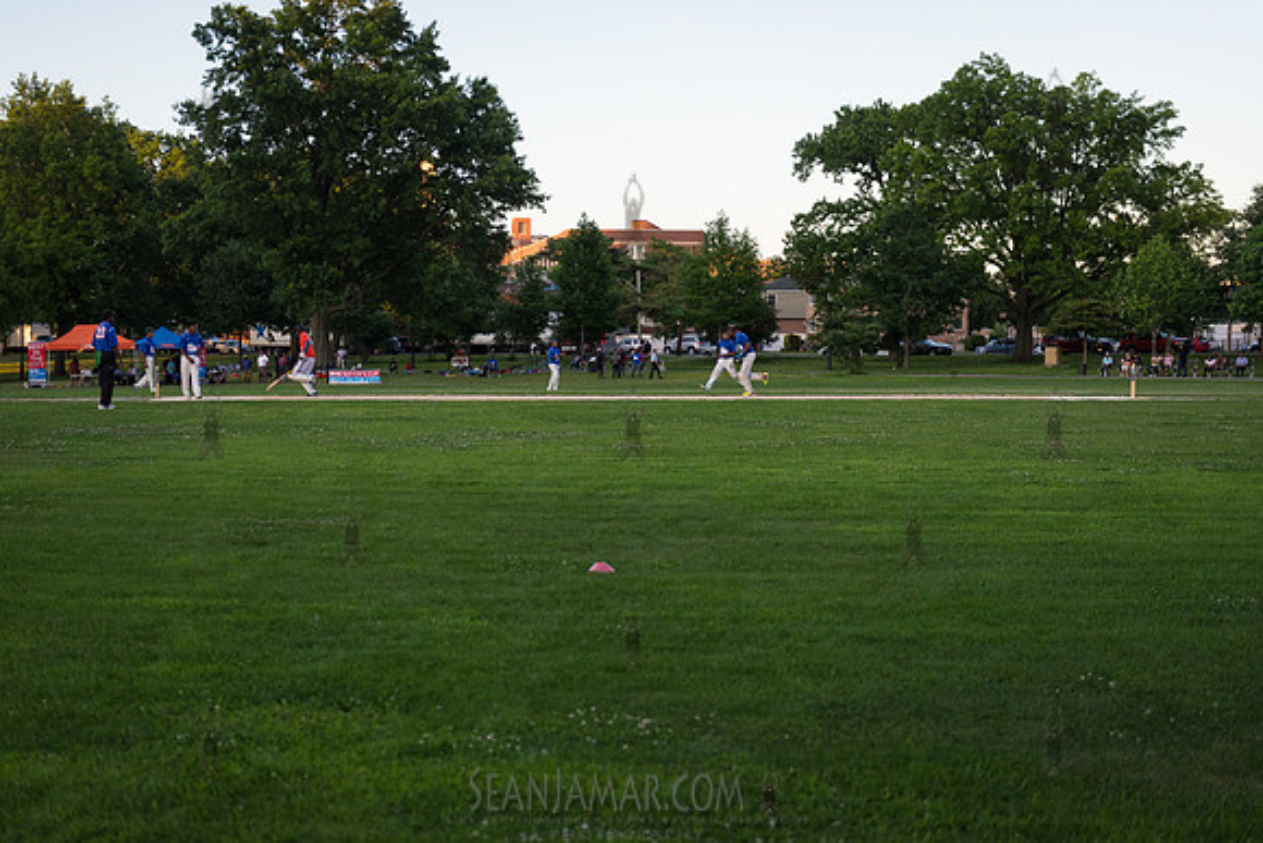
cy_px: 422
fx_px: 1930
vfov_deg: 24.6
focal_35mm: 55
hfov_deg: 36.2
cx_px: 632
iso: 1600
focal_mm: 55
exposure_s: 1/3200
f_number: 2.8
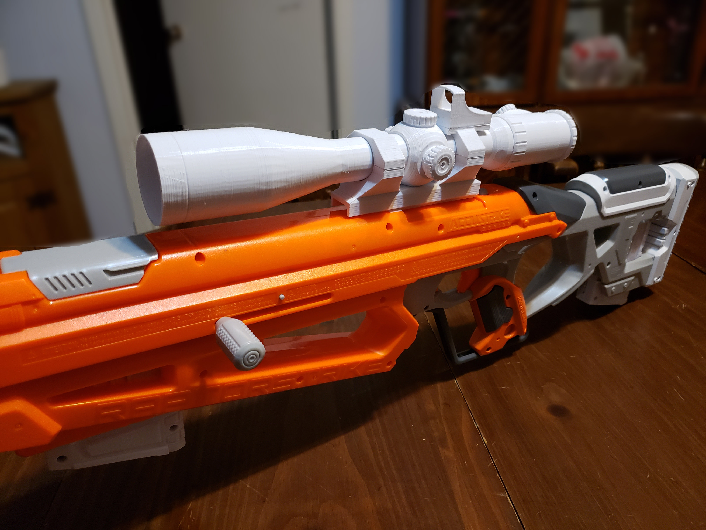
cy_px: 265
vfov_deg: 53.1
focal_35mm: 26
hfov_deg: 67.3
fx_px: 530
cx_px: 353
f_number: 1.5
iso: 320
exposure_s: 1/40
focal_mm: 4.3
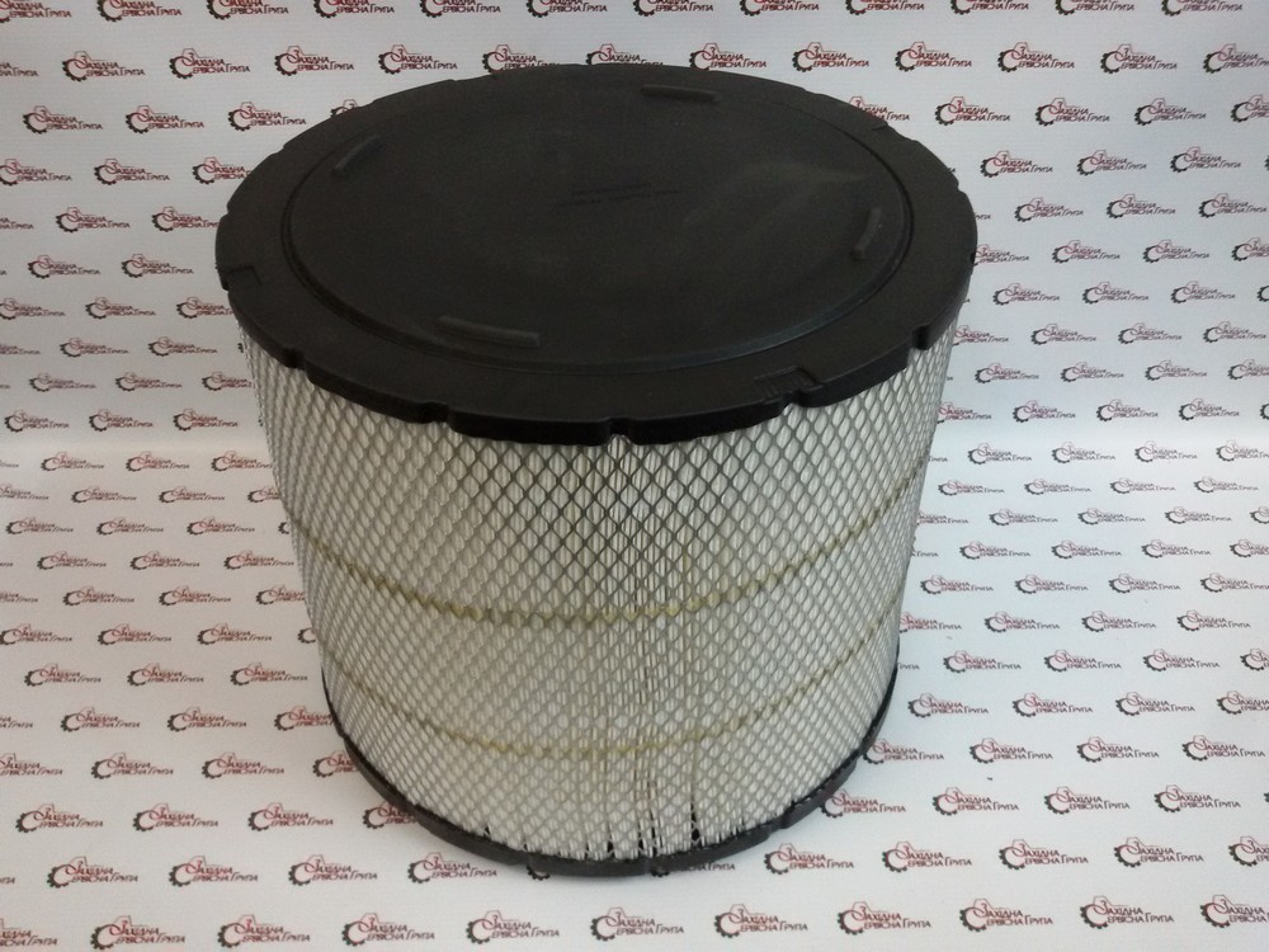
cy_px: 476
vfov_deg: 45.4
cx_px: 634
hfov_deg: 58.4
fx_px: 1136
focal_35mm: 31
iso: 200
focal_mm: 2.93
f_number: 2.4
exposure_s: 1/33
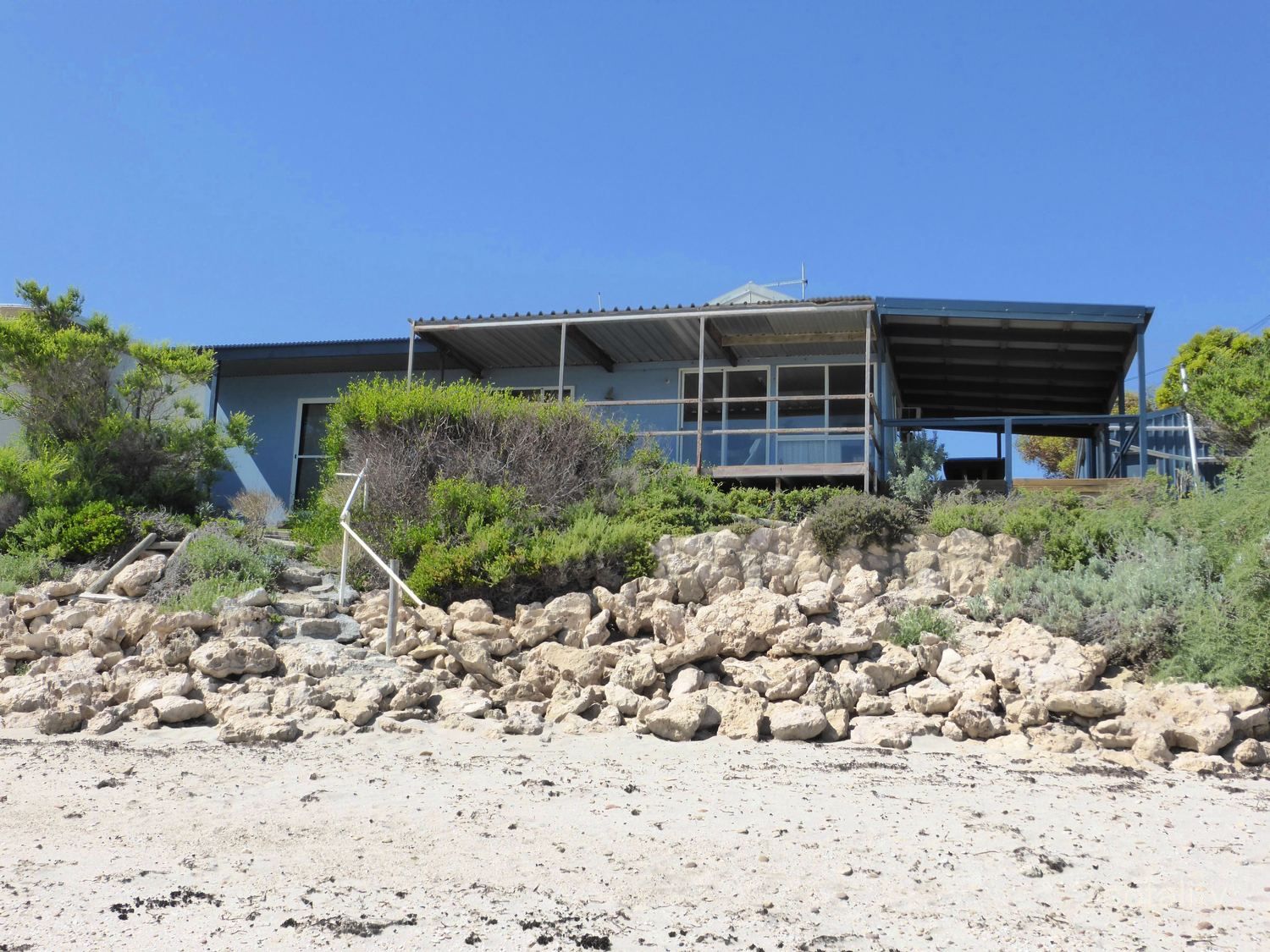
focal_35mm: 34
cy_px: 476
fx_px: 1247
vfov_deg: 41.8
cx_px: 635
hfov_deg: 54.0
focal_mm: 6.1
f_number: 3.7
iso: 200
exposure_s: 1/1300
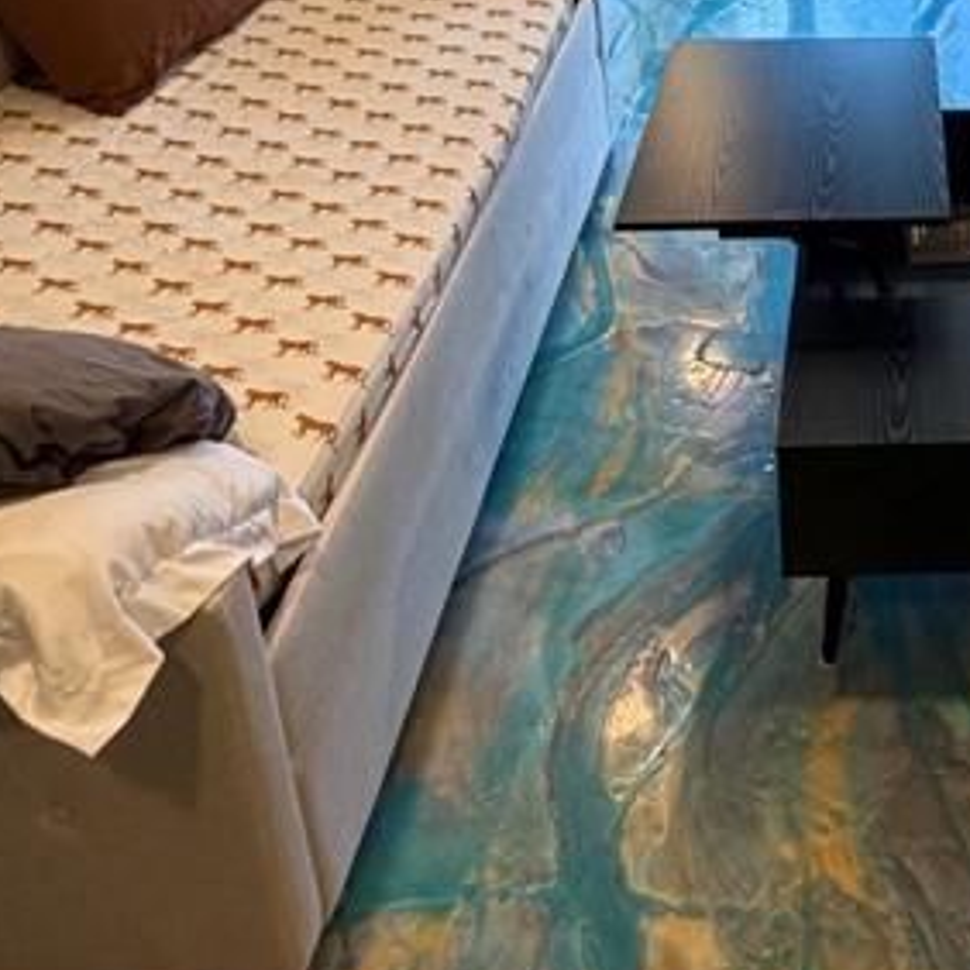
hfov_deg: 34.3
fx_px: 1427
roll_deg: -0.7
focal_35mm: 45
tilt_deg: -20.7
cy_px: -24
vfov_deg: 33.9
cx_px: 967
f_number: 2.2
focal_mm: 2.22
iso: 160
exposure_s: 1/60
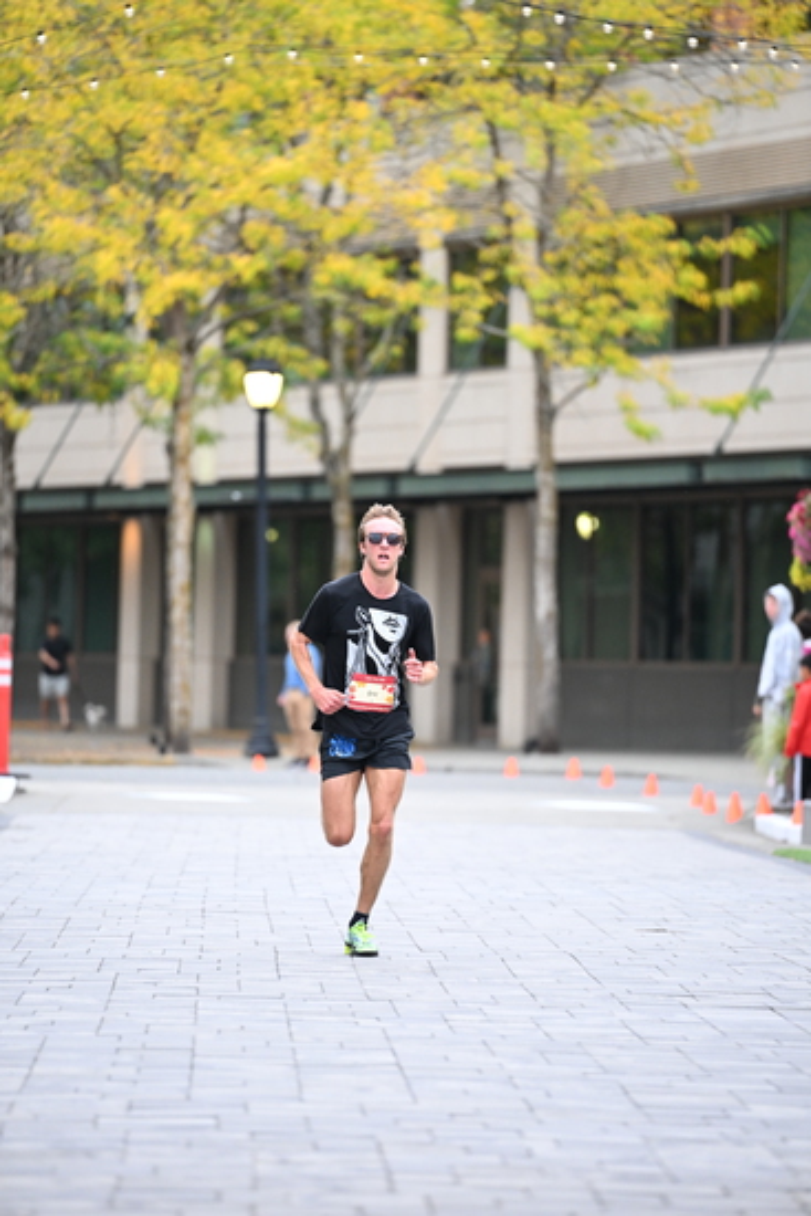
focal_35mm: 200
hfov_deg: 6.9
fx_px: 6754
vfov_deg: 10.3
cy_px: 608
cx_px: 406
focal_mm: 200
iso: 1600
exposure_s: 1/500
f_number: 2.8
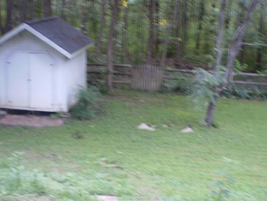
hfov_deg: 34.9
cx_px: 141
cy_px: 117
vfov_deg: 26.5
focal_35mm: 55
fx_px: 424
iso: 125
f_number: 3.1
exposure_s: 1/4
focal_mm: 6.3
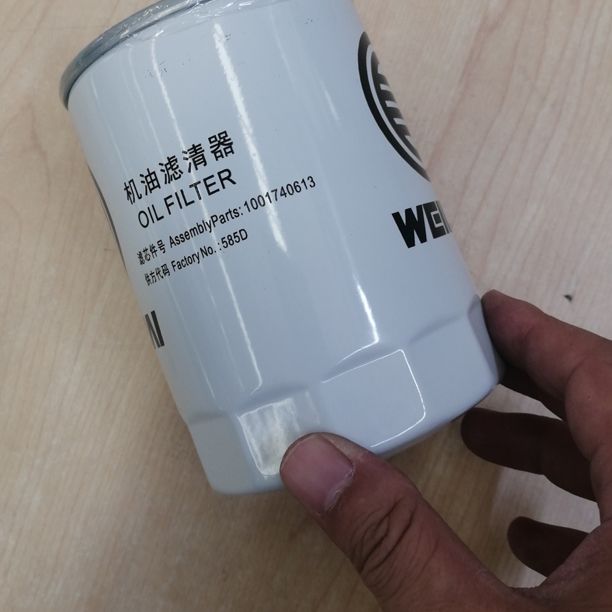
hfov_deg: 40.9
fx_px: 820
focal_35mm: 41
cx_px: 278
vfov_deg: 40.1
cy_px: 173
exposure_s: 1/50
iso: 80
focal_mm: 3.96
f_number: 1.8
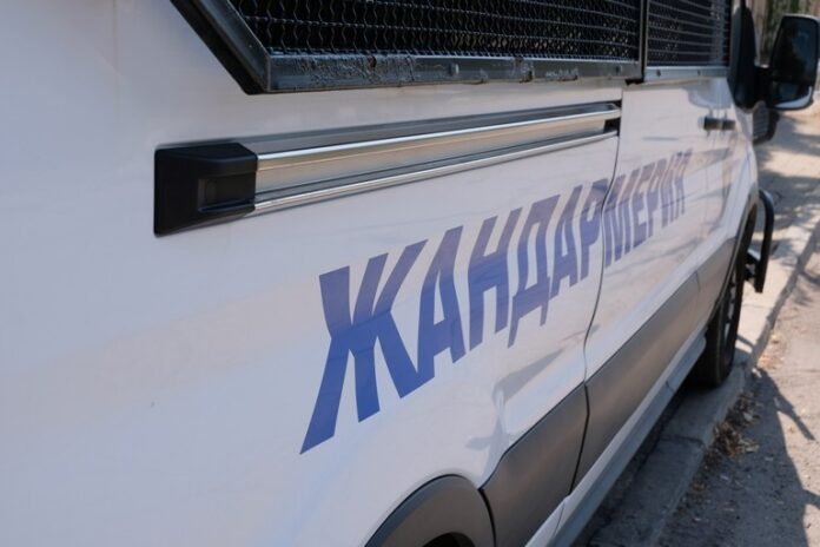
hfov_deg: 38.9
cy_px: 274
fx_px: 1162
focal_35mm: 51
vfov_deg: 26.5
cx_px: 410
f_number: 8
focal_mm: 34
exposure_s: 1/400
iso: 400
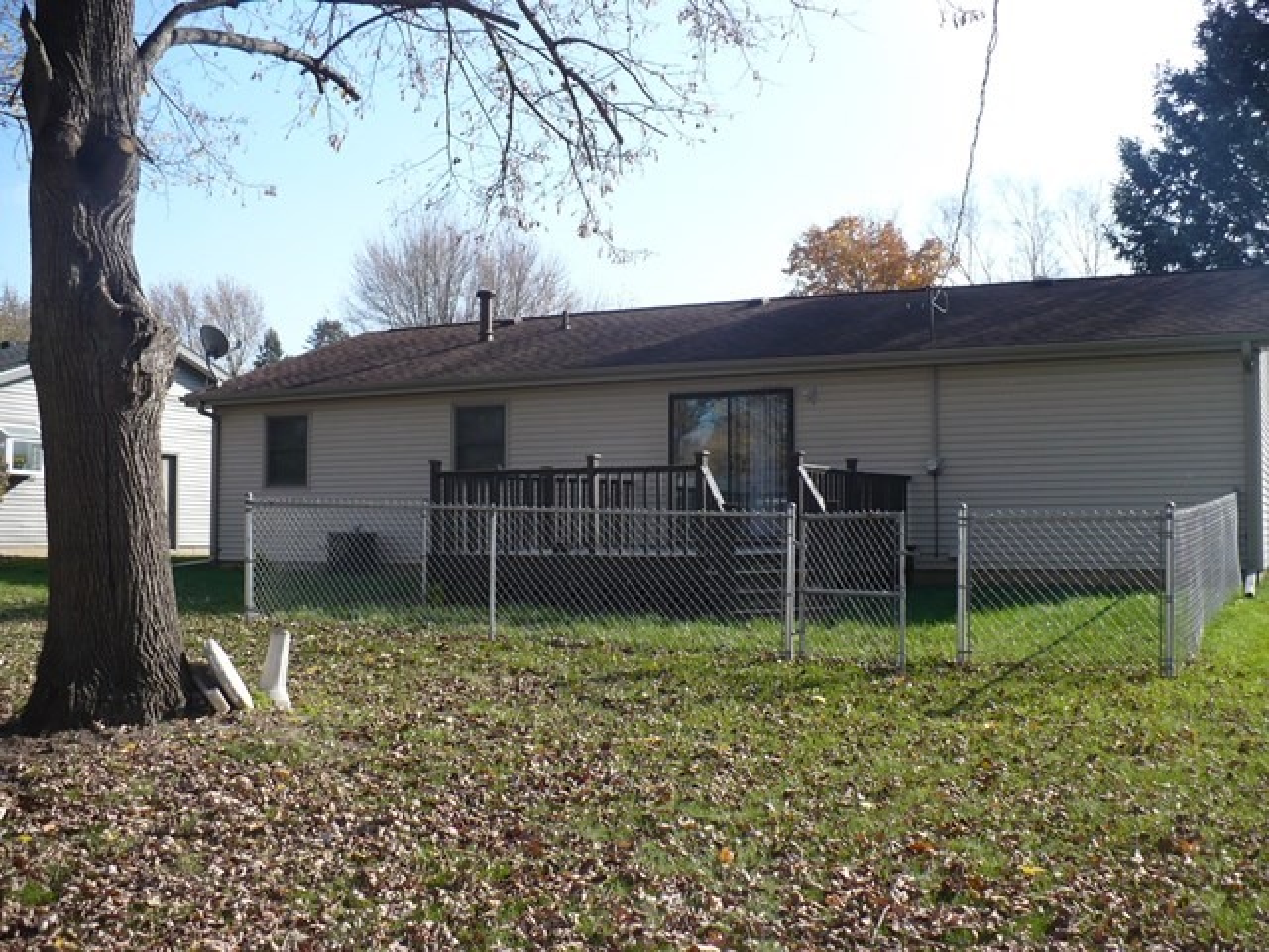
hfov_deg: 50.1
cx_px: 634
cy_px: 476
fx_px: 1356
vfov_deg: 38.7
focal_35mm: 37
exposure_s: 1/800
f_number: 2.8
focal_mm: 6.1
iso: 100
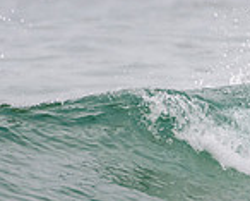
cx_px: 378
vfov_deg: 0.7
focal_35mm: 2283
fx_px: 16903
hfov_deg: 0.8
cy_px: 177
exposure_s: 1/800
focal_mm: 500
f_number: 5.6
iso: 450
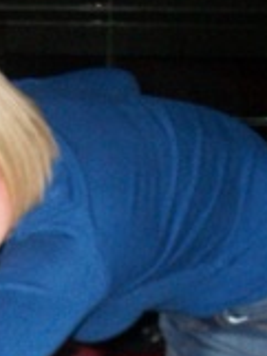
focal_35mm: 110
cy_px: 363
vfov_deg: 17.4
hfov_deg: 13.3
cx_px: 7
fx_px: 1130
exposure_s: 1/60
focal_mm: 5.7
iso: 160
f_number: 2.8
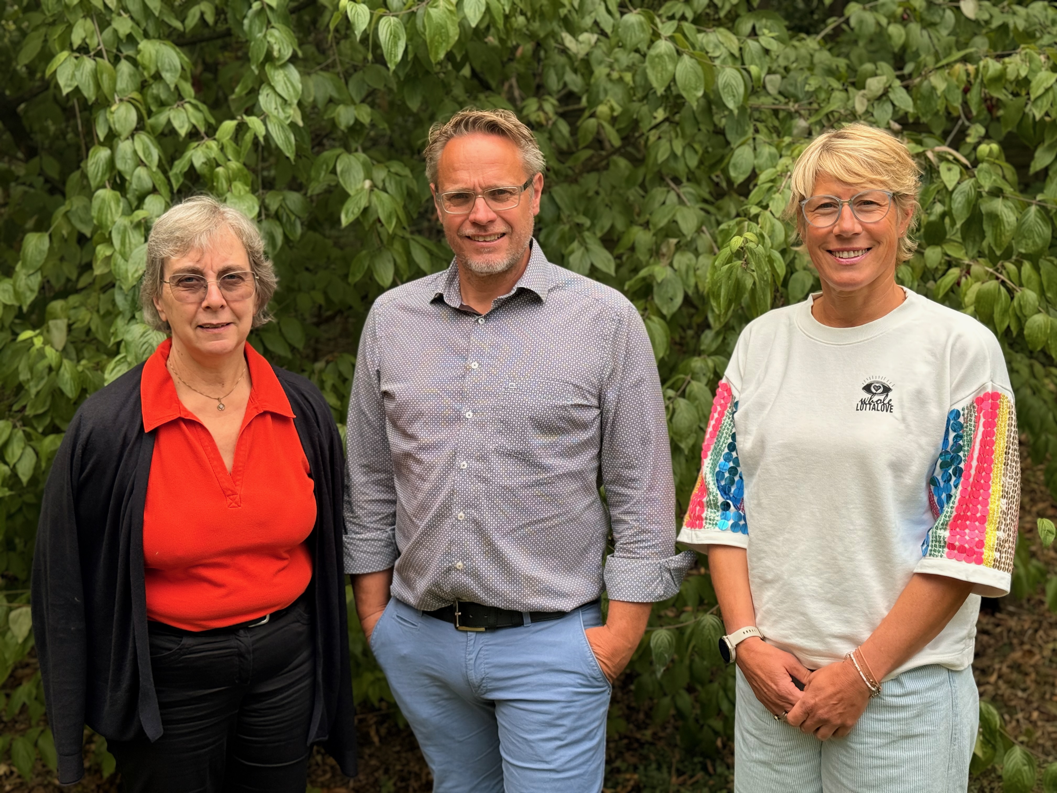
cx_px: 528
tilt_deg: -7.2
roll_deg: +1.2
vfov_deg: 30.3
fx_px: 1466
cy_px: 396
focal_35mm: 48
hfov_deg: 39.7
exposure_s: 1/553
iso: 64
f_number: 1.78
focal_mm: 6.76
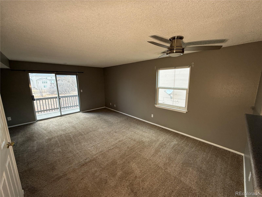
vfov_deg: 85.7
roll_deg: +0.6
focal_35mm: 14
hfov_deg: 102.1
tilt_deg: -10.0
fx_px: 106
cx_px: 131
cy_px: 98
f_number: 2.2
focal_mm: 2.22
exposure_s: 1/99
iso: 160
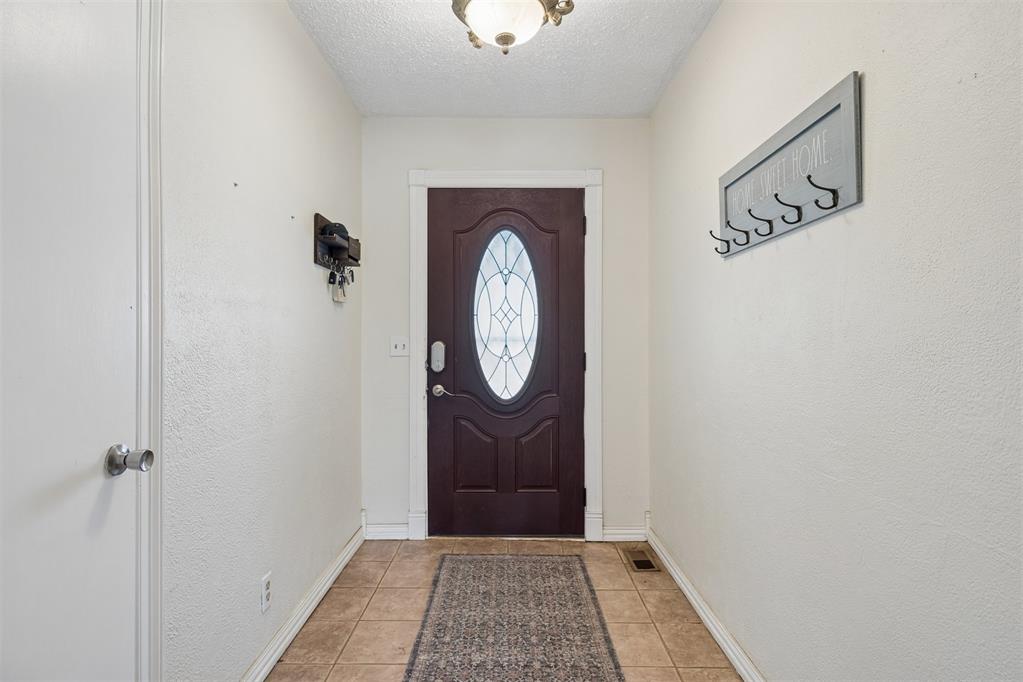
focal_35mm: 19
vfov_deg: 64.6
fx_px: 540
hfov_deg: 86.9
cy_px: 341
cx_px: 512
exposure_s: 1/6
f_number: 7.1
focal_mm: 19
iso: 200
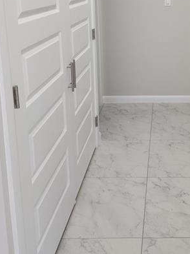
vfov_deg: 40.0
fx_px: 330
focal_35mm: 45
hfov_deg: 30.8
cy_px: 42
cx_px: 168
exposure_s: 1/60
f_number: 1.8
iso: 64
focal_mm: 6.4
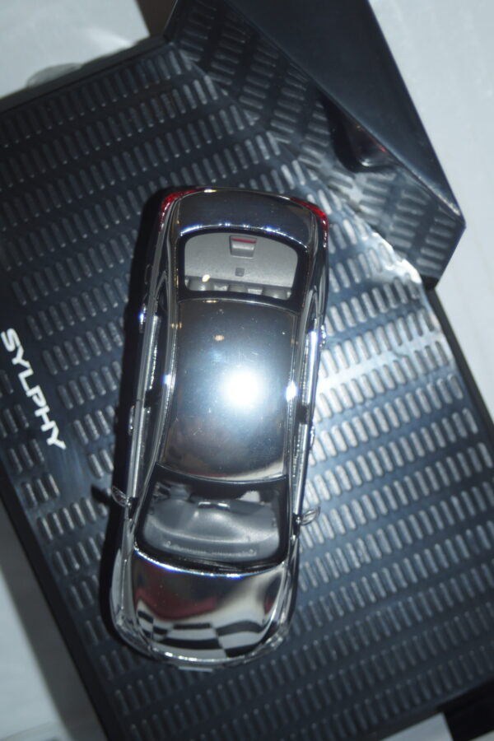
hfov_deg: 16.6
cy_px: 370
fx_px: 1698
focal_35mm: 82
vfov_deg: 24.6
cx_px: 247
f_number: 5
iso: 160
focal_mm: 55
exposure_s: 1/60
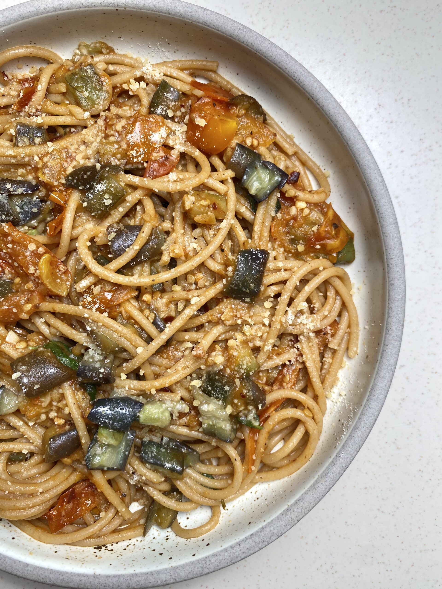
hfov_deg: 53.1
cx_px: 221
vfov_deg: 67.3
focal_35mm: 26
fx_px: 443
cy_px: 294
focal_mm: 4.25
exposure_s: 1/121
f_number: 1.8
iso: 32
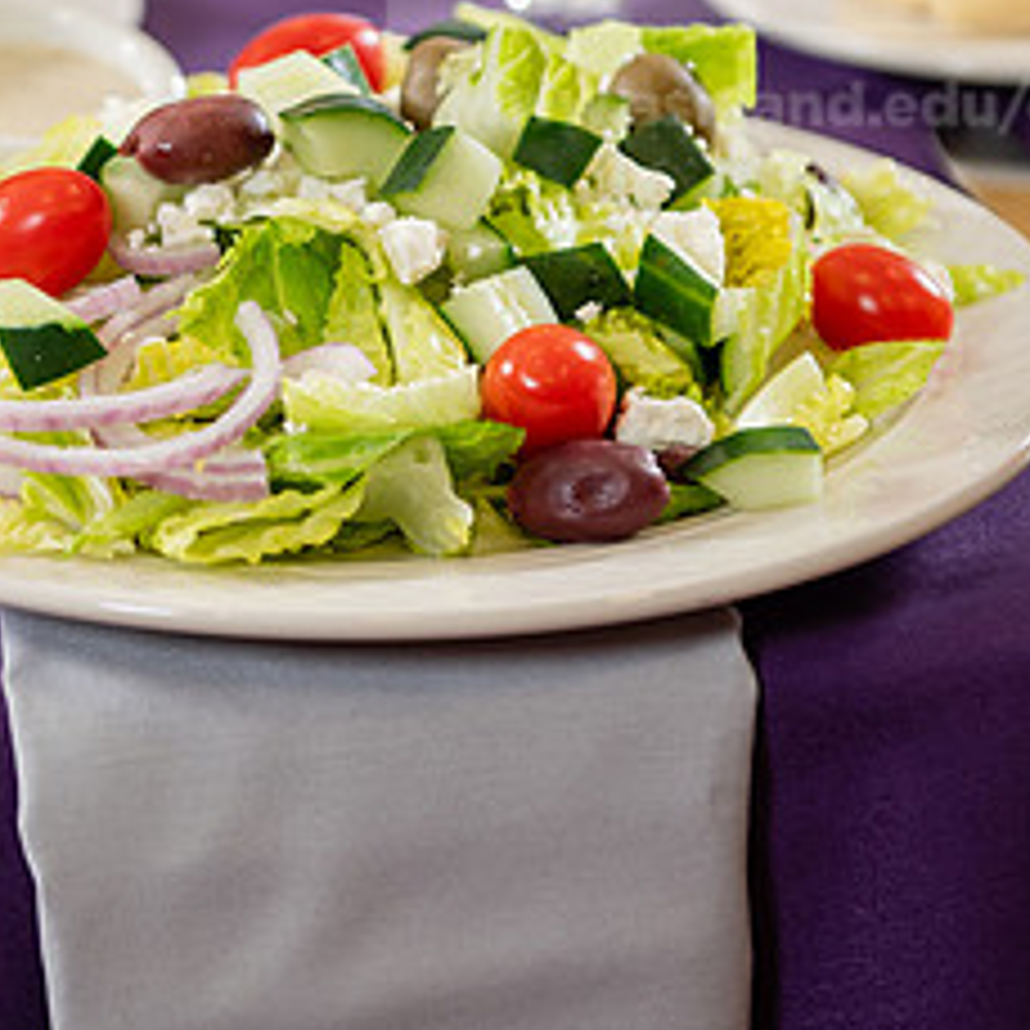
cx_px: 252
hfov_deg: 11.5
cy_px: 200
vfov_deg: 11.5
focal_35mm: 151
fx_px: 5083
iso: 320
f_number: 3.5
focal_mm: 70
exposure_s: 1/160
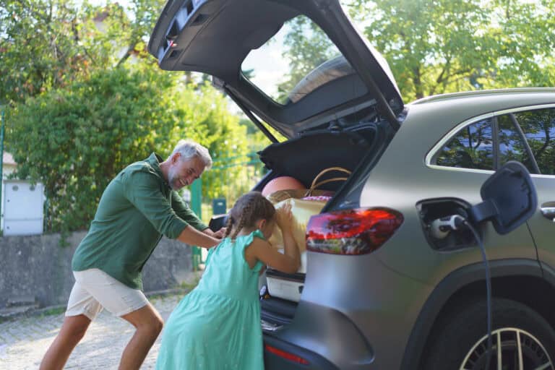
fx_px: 540
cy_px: 185
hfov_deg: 54.4
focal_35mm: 35
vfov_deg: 37.9
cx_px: 278
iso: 100
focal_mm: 35
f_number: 1.4
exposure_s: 1/640
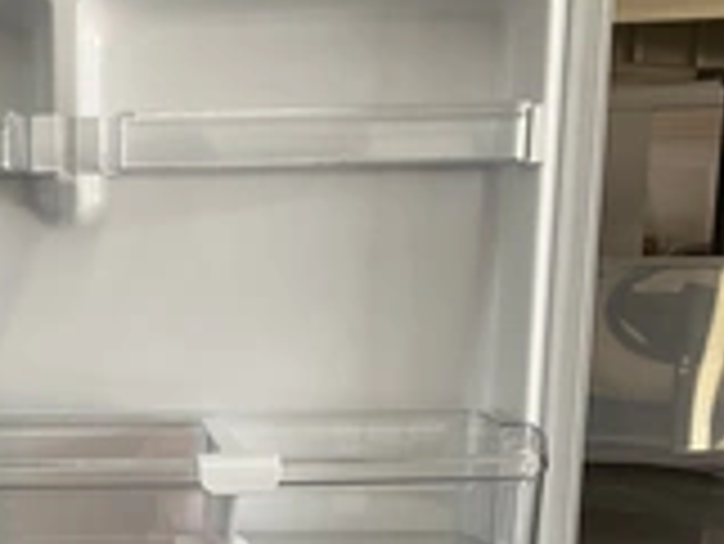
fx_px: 1507
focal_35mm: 72
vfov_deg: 19.9
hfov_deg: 25.9
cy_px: 540
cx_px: 40
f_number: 1.8
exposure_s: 1/120
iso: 64
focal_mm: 3
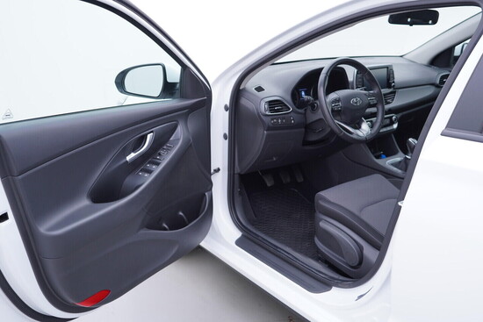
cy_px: 161
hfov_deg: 53.1
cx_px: 242
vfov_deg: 36.9
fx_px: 483
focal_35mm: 36
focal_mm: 24
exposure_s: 1/50
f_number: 3.2
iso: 125
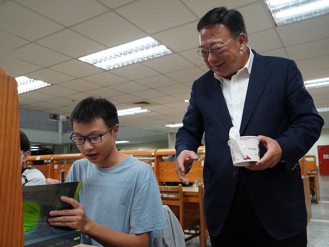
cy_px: 126
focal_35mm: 30
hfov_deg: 59.9
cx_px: 172
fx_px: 285
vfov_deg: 46.8
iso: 1600
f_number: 4
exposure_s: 1/160
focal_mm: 18
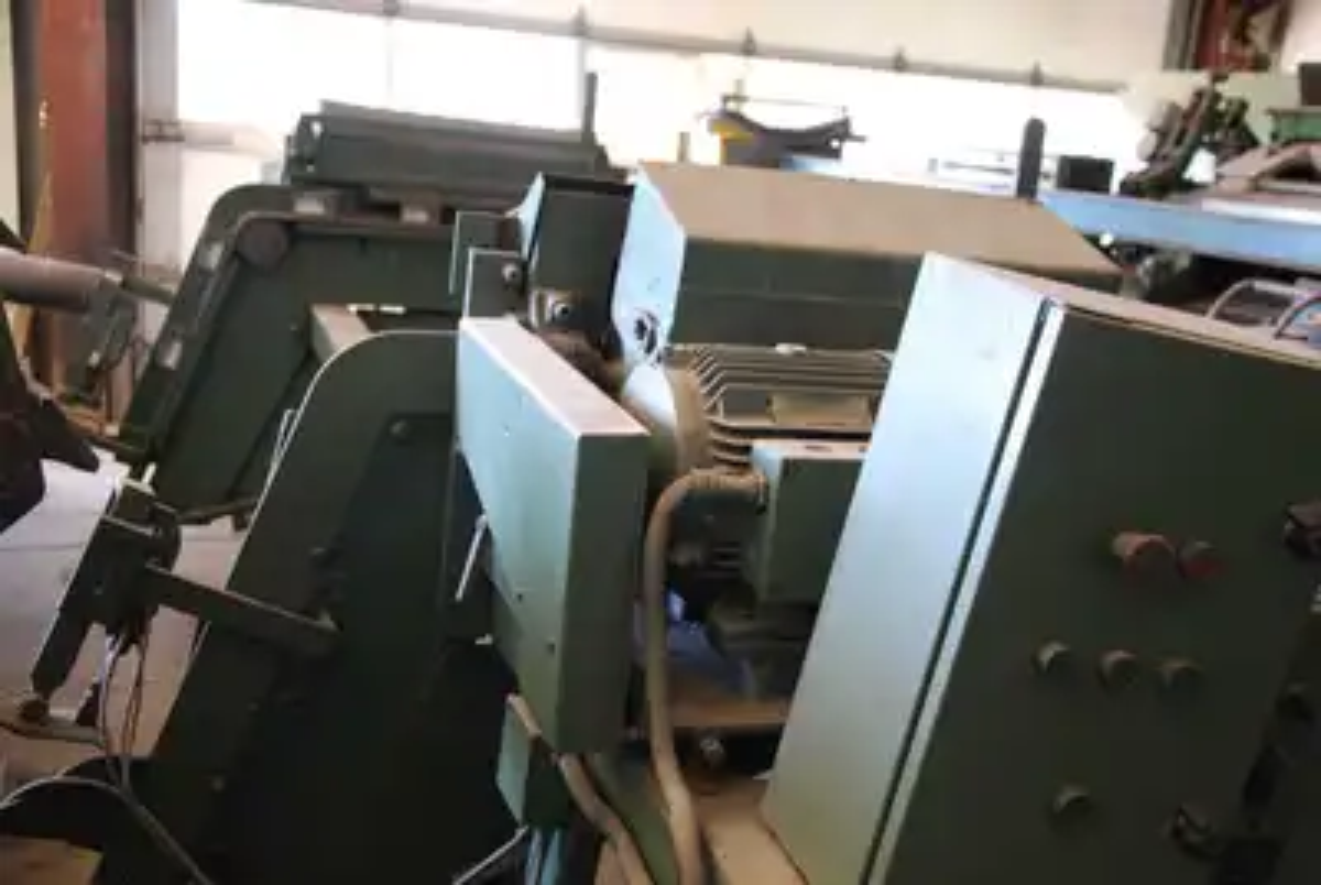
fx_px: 1433
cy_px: 442
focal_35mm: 39
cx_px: 660
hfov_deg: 49.5
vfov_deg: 34.3
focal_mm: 26
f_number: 4
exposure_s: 1/30
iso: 800
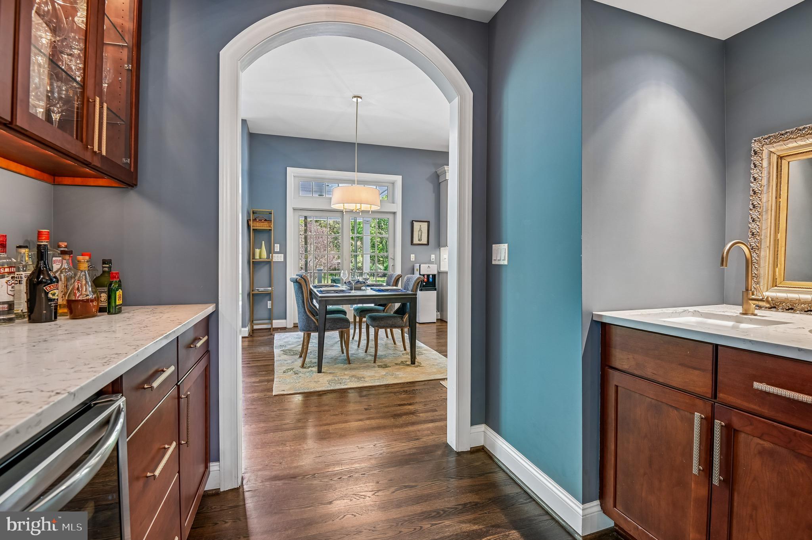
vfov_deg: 73.7
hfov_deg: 96.8
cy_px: 270
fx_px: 361
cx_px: 406
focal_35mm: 16
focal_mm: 16
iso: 100
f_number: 8
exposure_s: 1/3.33
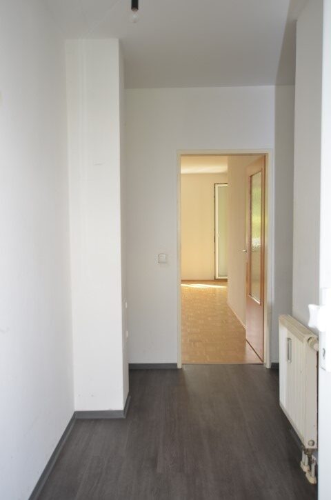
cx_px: 166
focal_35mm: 30
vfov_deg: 62.0
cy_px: 250
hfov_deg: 43.4
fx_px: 416
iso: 220
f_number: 4
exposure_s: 1/60
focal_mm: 20
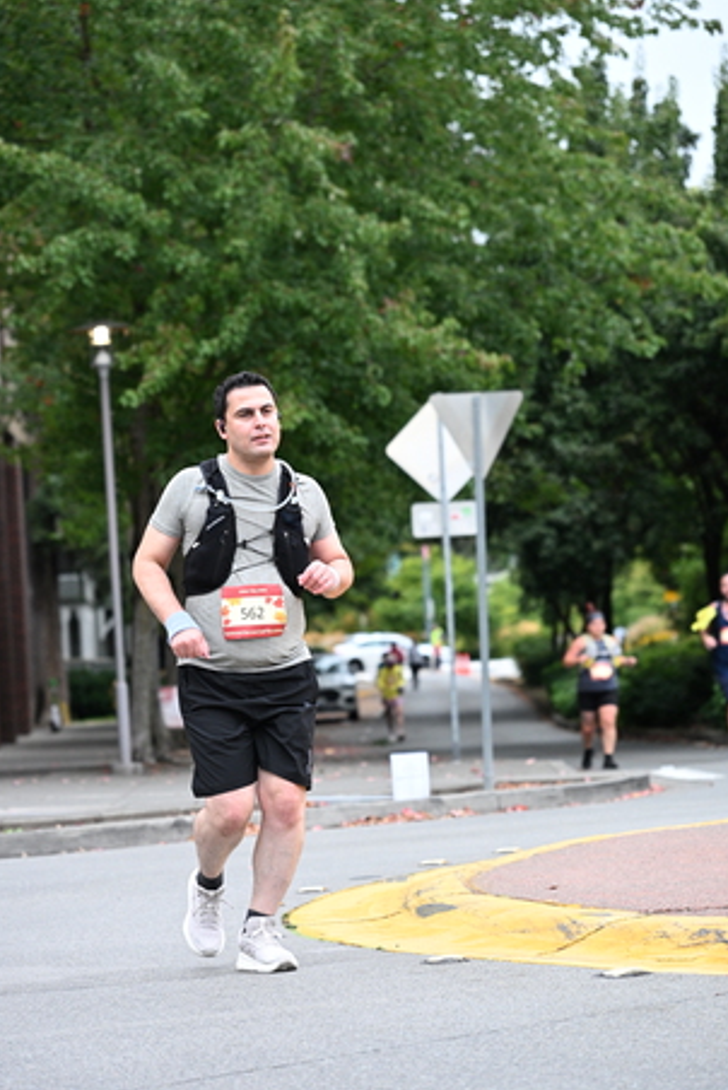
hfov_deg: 9.4
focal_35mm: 146
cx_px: 305
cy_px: 564
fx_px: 4422
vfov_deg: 14.0
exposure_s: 1/500
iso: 1600
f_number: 4
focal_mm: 120
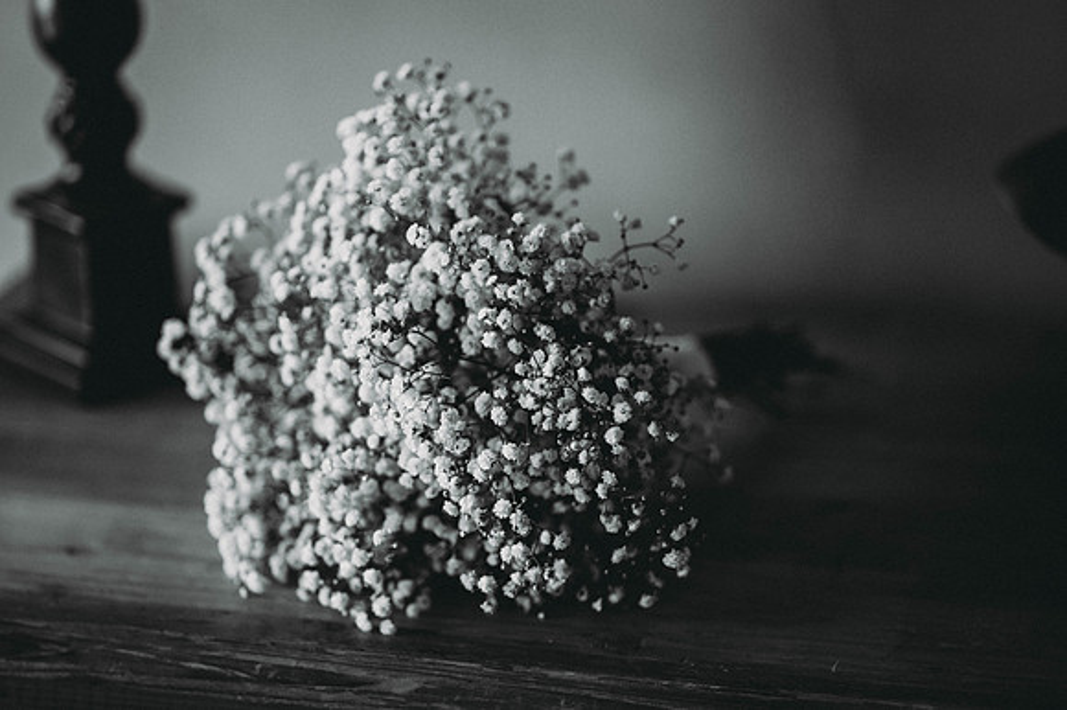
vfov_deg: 16.1
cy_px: 355
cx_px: 534
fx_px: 2518
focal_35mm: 85
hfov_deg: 23.9
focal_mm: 85
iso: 320
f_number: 1.8
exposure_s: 1/160
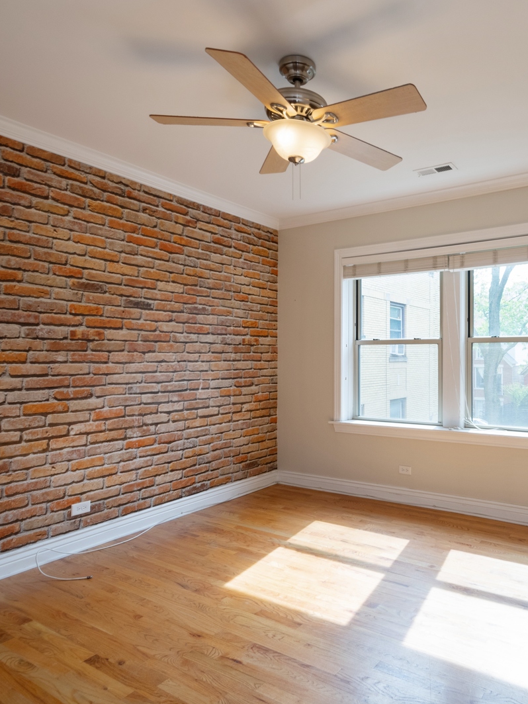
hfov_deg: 58.9
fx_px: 447
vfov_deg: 76.4
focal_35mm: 22
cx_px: 373
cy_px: 357
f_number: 10
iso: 200
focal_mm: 10
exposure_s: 1/30
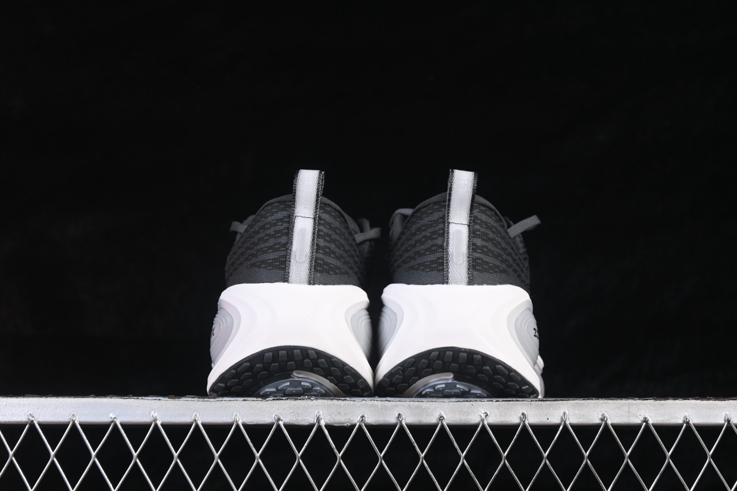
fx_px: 1535
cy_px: 246
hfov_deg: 27.0
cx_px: 368
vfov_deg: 18.2
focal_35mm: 75
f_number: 6.3
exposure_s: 1/60
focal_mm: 50
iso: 160
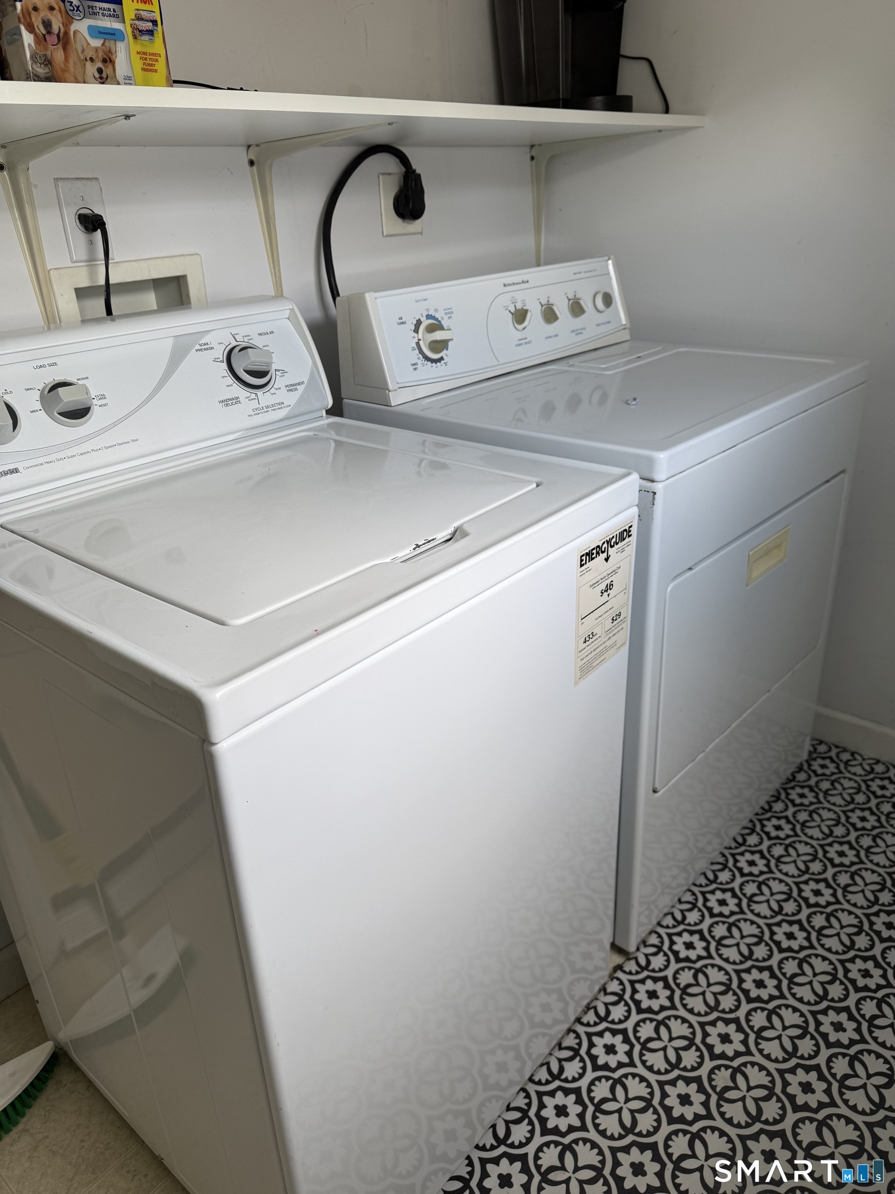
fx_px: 827
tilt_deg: -24.1
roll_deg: +3.2
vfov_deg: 71.6
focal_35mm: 24
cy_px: 597
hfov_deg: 56.8
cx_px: 448
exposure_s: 1/145
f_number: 1.78
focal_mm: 6.76
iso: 50
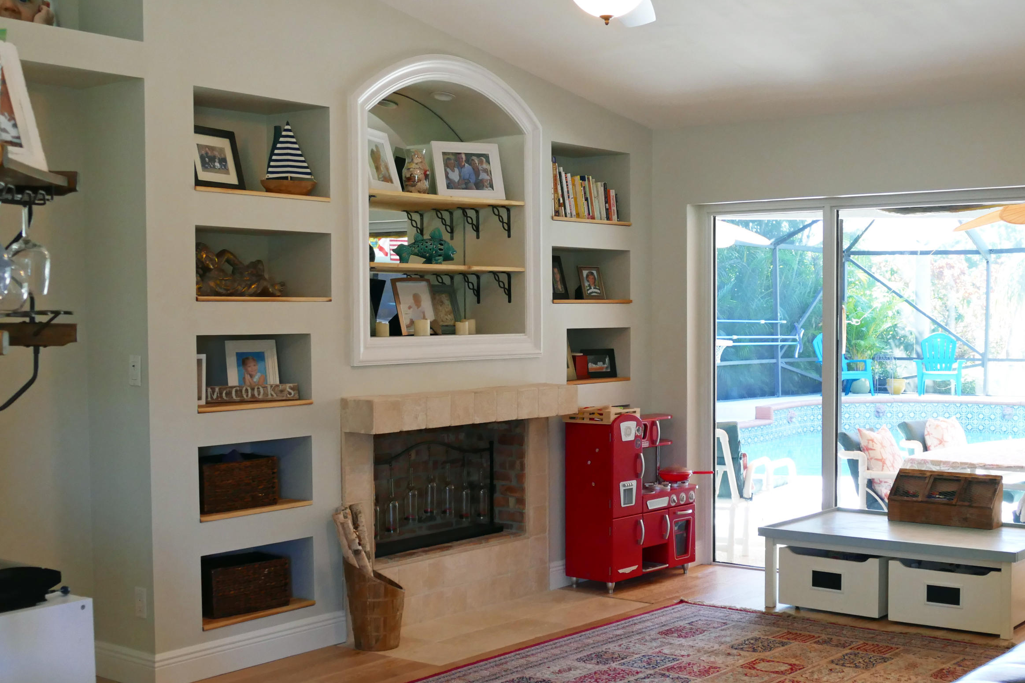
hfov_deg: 40.2
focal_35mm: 49
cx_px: 597
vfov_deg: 27.5
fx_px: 1395
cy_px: 388
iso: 640
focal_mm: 13.7
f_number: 3.1
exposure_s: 1/80
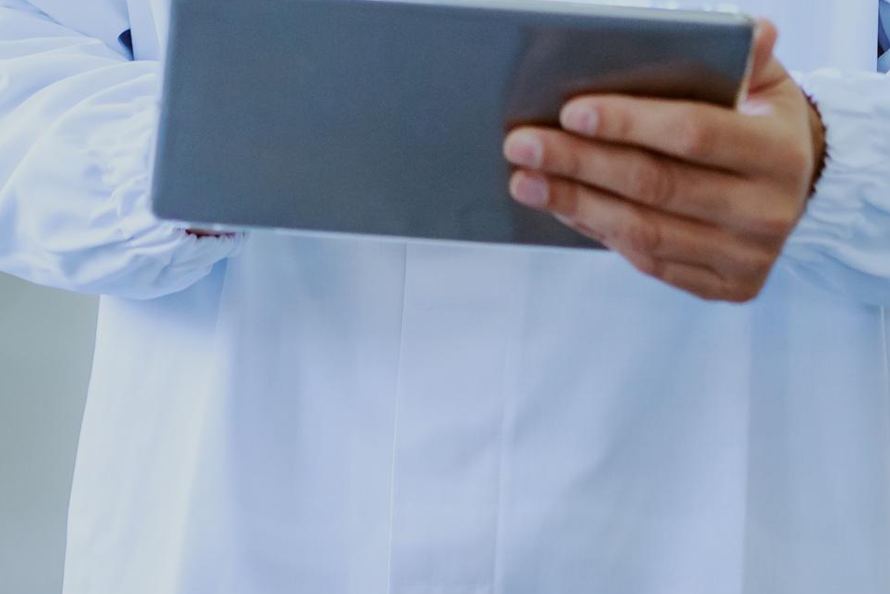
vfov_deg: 6.7
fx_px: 4970
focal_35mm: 201
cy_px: -333
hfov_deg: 10.2
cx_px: 252
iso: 400
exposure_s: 1/250
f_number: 2
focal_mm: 50
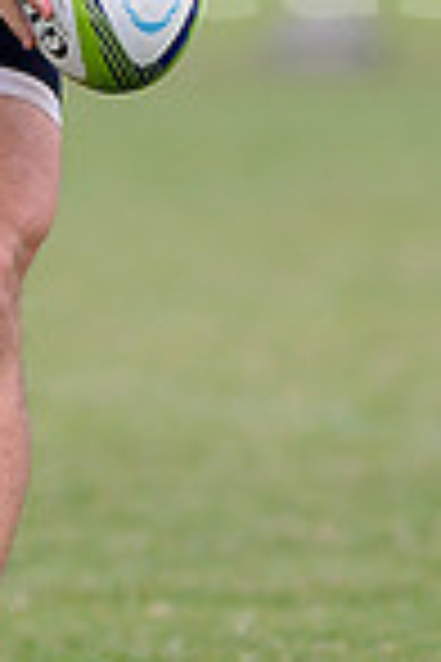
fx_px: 16830
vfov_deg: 2.3
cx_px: -171
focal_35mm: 916
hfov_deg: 1.5
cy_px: -68
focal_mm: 300
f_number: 2.8
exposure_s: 1/800
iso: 400
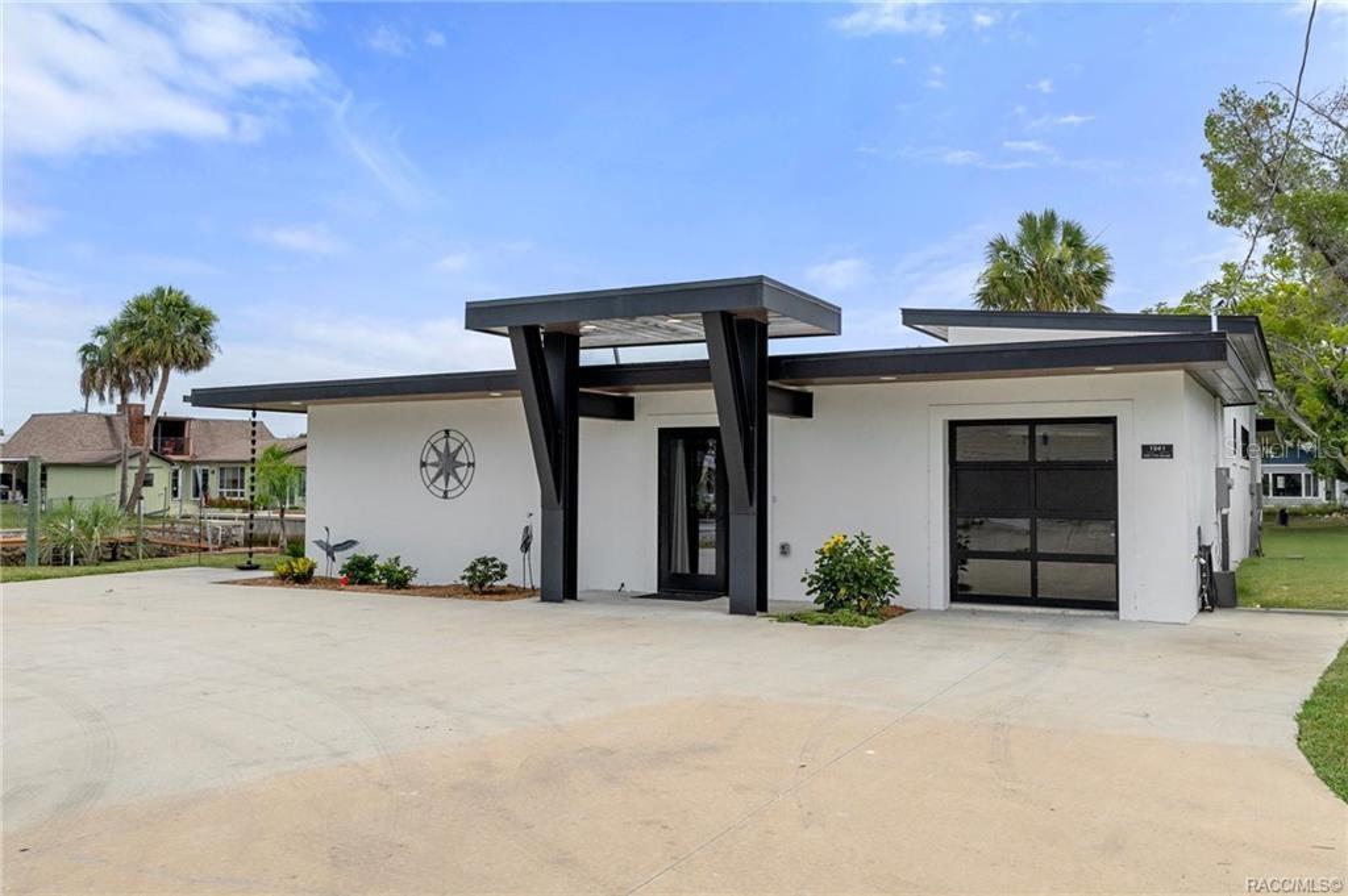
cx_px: 674
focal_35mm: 30
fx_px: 1122
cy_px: 448
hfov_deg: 62.0
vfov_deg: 43.5
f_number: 8
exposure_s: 1/500
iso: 320
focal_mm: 20
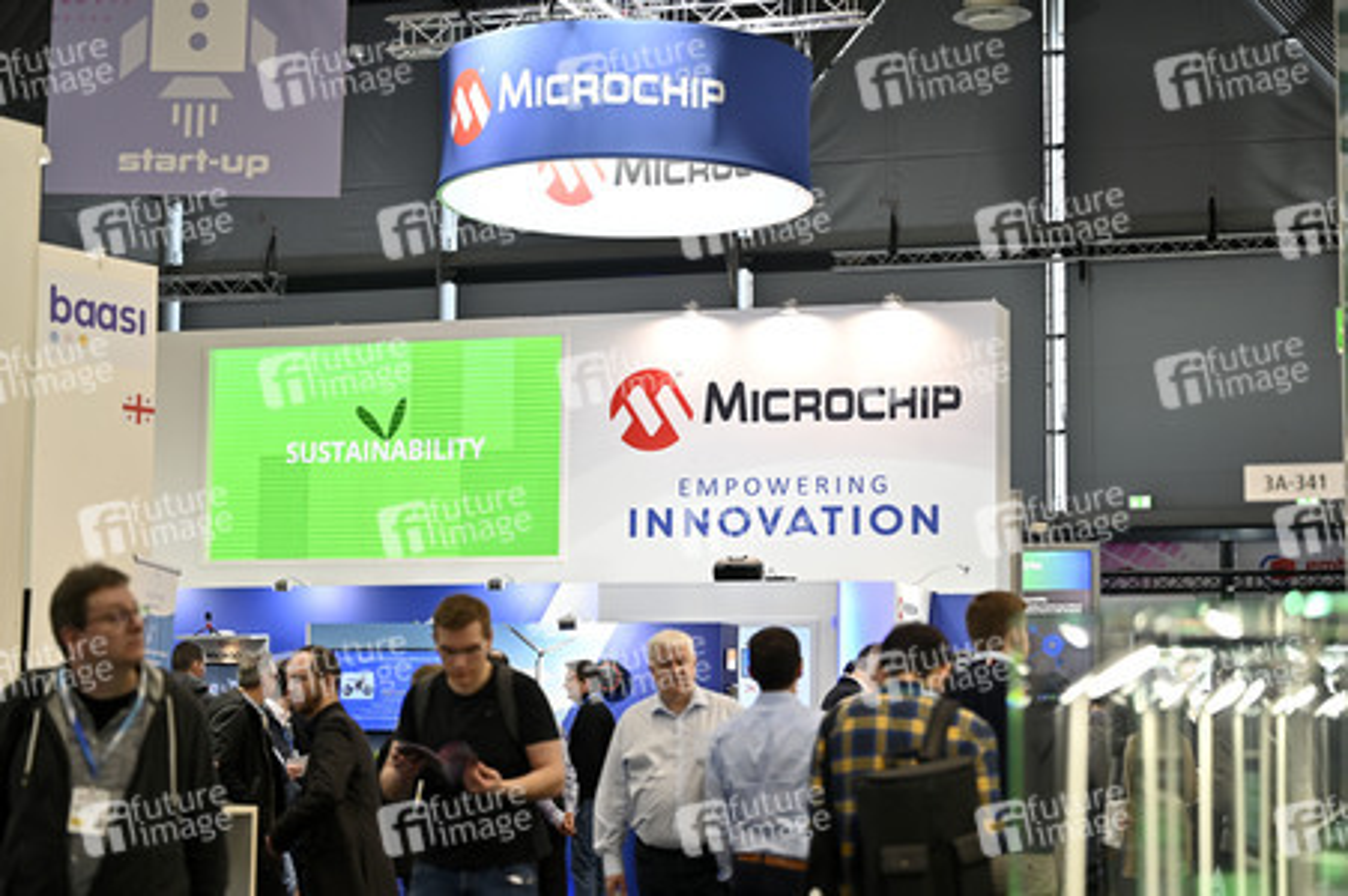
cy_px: 448
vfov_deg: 19.4
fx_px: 2619
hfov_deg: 28.9
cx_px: 674
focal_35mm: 70
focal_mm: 70
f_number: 2.8
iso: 800
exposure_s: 1/320
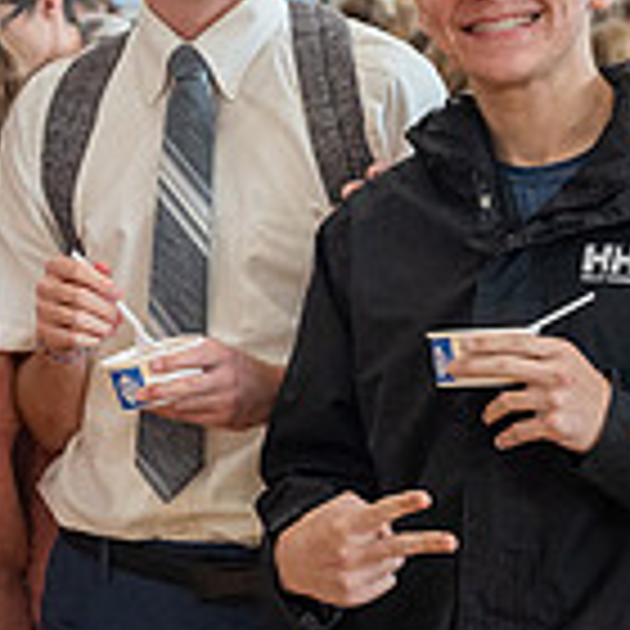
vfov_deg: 9.8
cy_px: 182
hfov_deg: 9.8
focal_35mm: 178
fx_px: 3665
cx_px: 377
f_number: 4
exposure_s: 1/200
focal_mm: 46
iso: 1250
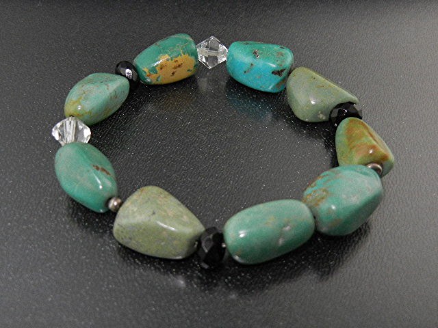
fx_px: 569
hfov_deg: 42.1
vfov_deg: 32.2
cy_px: 164
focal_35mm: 45
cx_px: 219
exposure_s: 1/30
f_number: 7.6
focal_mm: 8.1
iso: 800
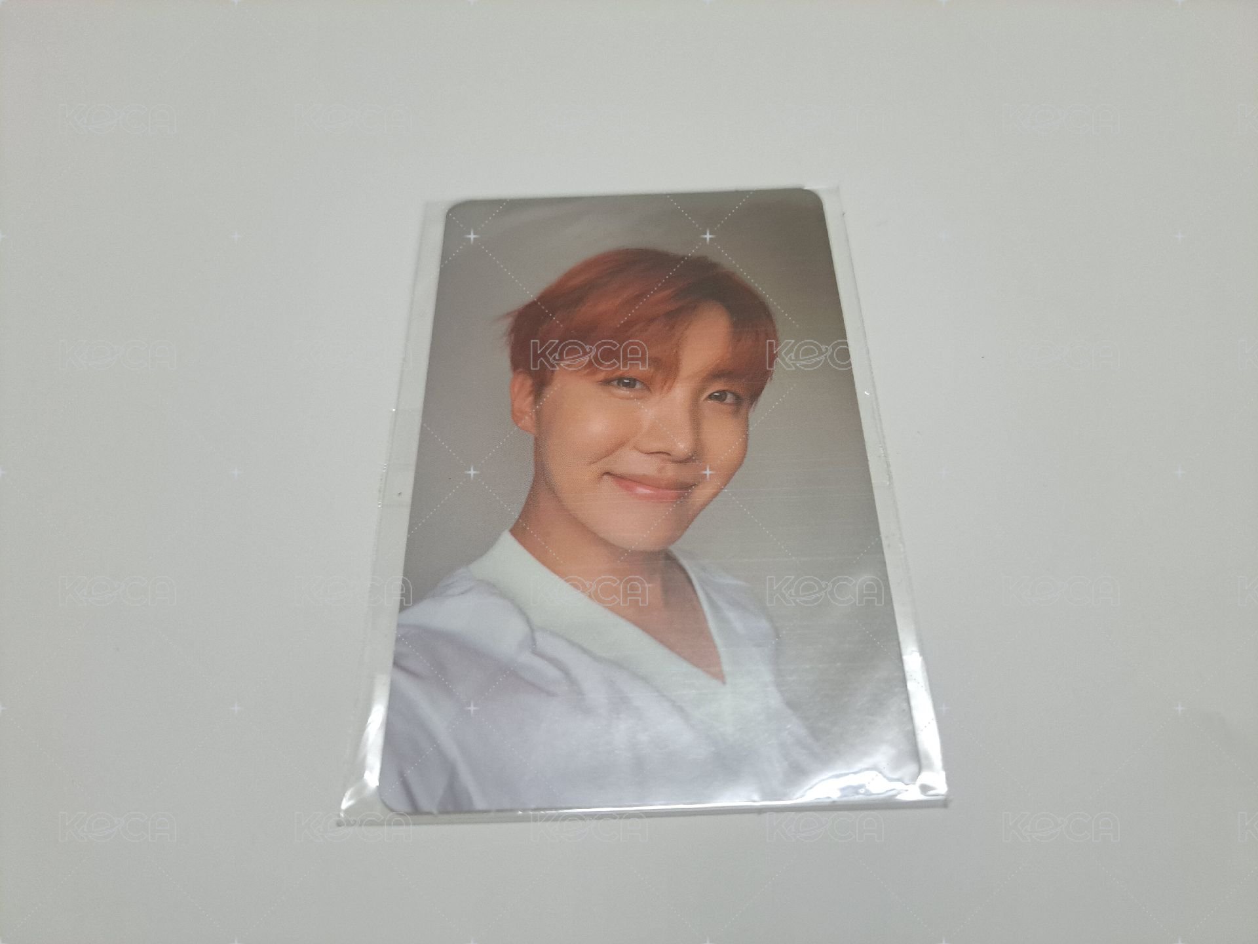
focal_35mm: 24
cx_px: 629
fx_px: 872
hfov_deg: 71.6
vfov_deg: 56.8
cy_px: 472
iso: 320
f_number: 1.8
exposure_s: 1/40
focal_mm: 5.23
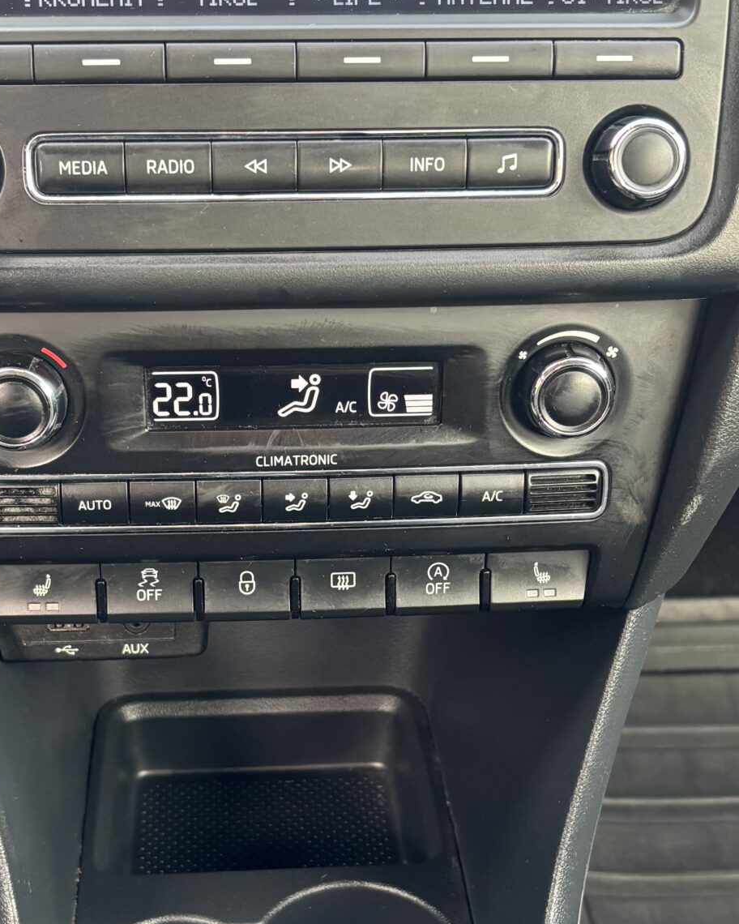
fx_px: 1558
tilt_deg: -32.3
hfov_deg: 26.6
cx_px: 298
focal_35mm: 57
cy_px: 490
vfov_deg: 33.0
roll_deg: -2.0
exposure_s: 1/110
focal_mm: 5.96
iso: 125
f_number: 1.6
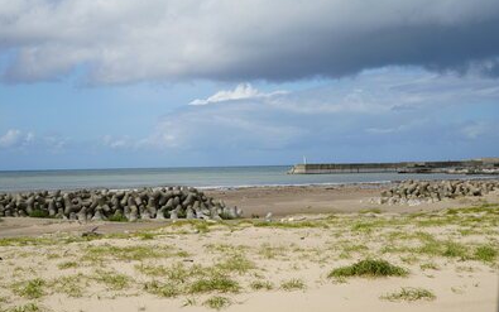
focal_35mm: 62
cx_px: 249
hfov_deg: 33.0
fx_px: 843
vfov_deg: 21.0
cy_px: 162
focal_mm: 60
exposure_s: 1/250
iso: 100
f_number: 11
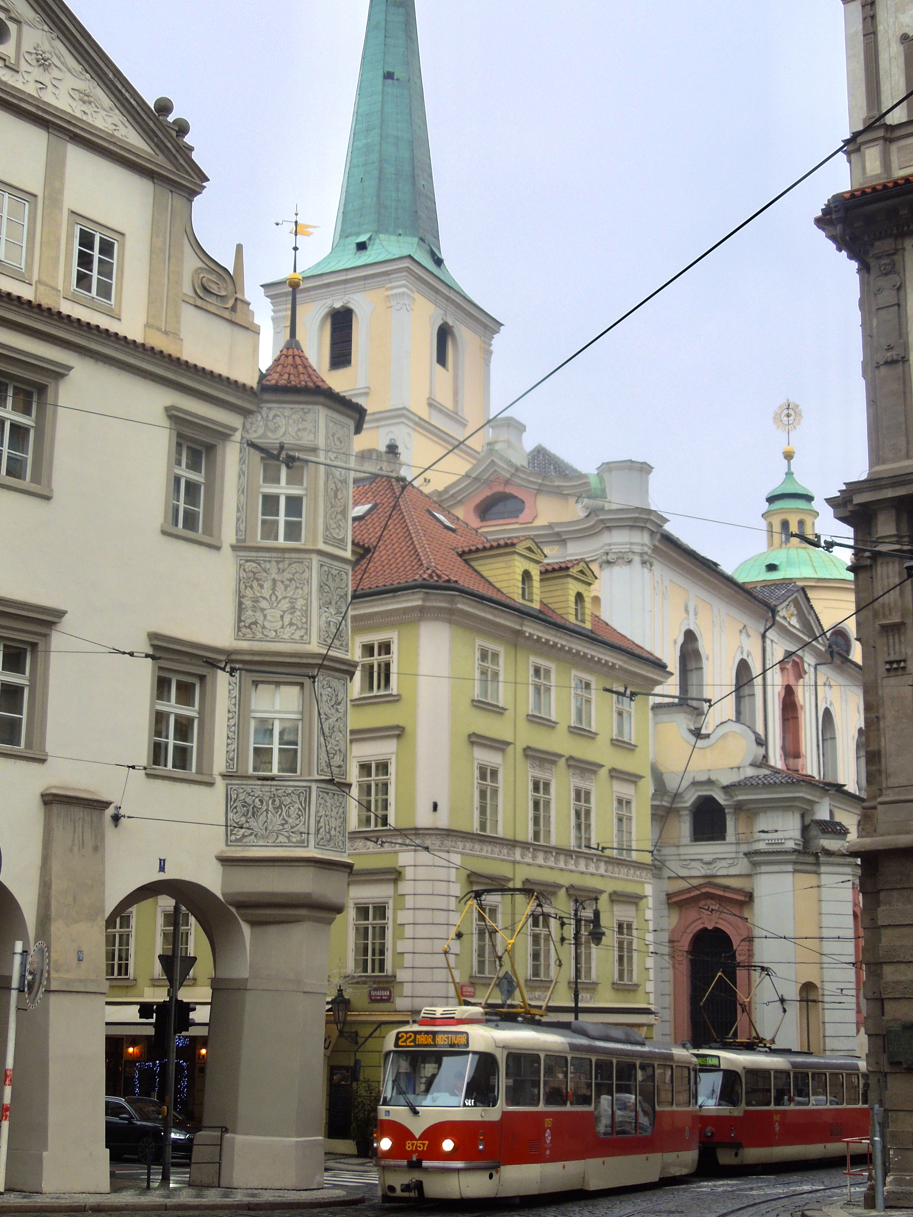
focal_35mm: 50
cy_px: 610
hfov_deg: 29.1
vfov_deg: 38.2
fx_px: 1758
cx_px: 505
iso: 100
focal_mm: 7.8
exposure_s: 1/80
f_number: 3.9
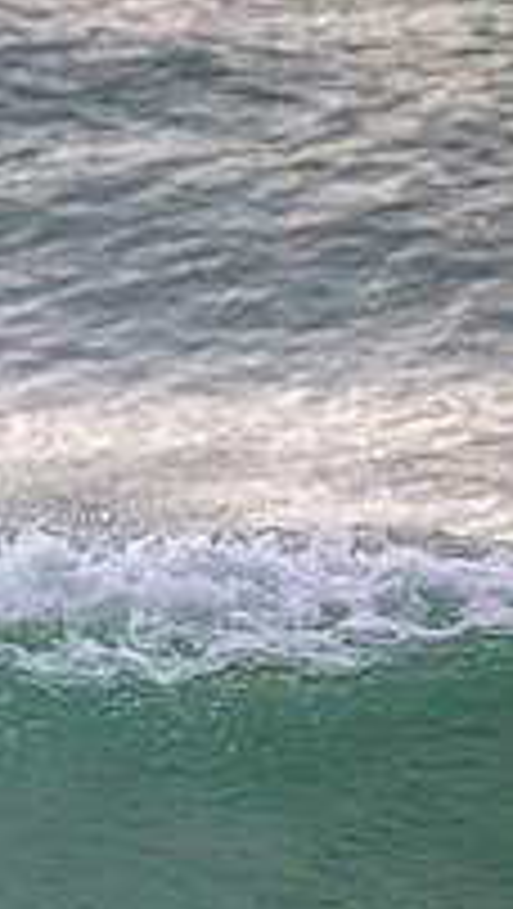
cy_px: 866
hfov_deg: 0.5
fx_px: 58014
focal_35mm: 2405
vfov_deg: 0.9
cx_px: -788
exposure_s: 1/2000
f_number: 11
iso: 3600
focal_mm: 800
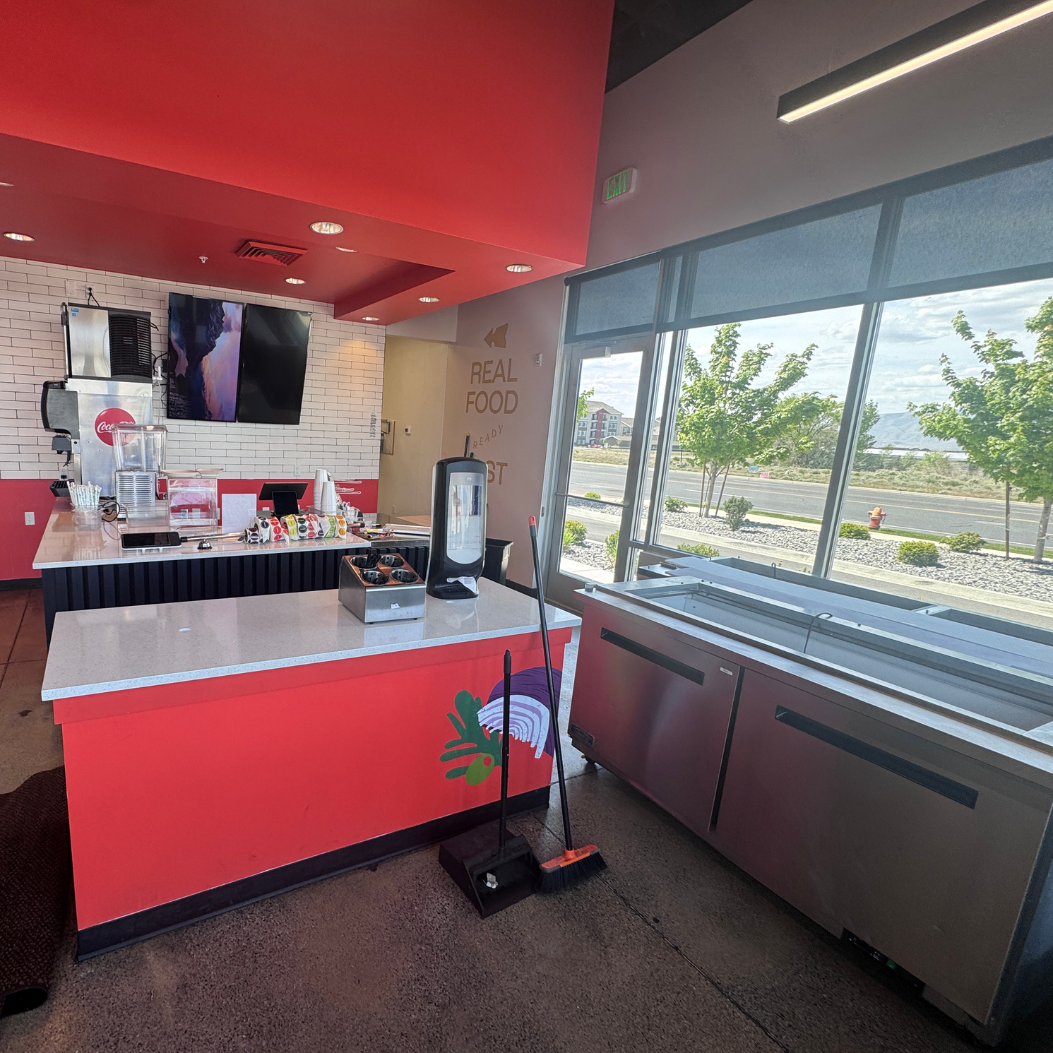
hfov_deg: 81.9
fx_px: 585
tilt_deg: -10.2
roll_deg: -3.2
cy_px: 535
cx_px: 377
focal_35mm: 17
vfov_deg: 84.0
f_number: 2.2
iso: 40
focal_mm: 2.22
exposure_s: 1/138
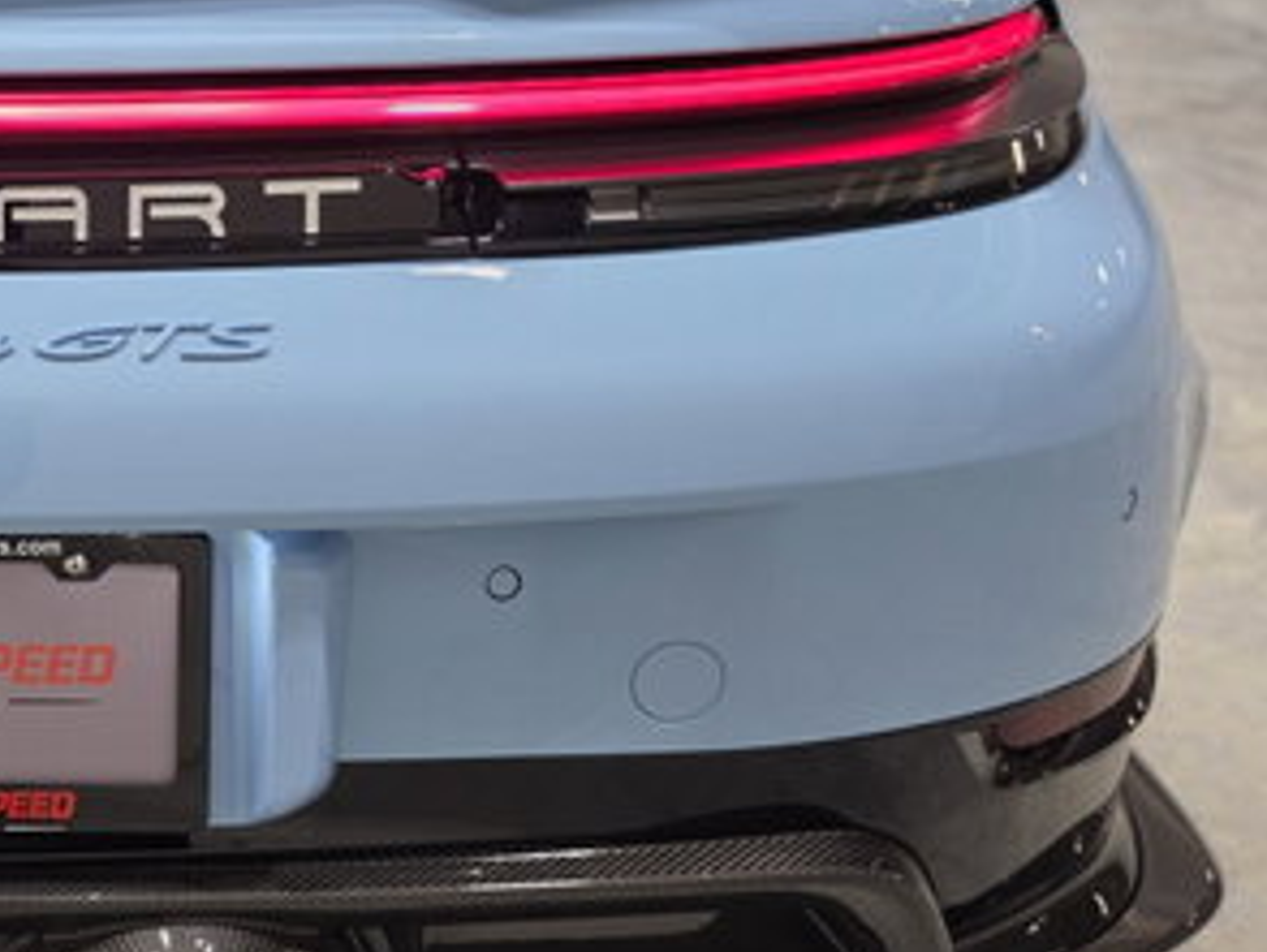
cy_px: 323
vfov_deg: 24.3
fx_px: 2198
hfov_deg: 29.3
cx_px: -95
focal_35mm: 60
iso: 64
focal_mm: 6.5
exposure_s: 1/180
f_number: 1.4
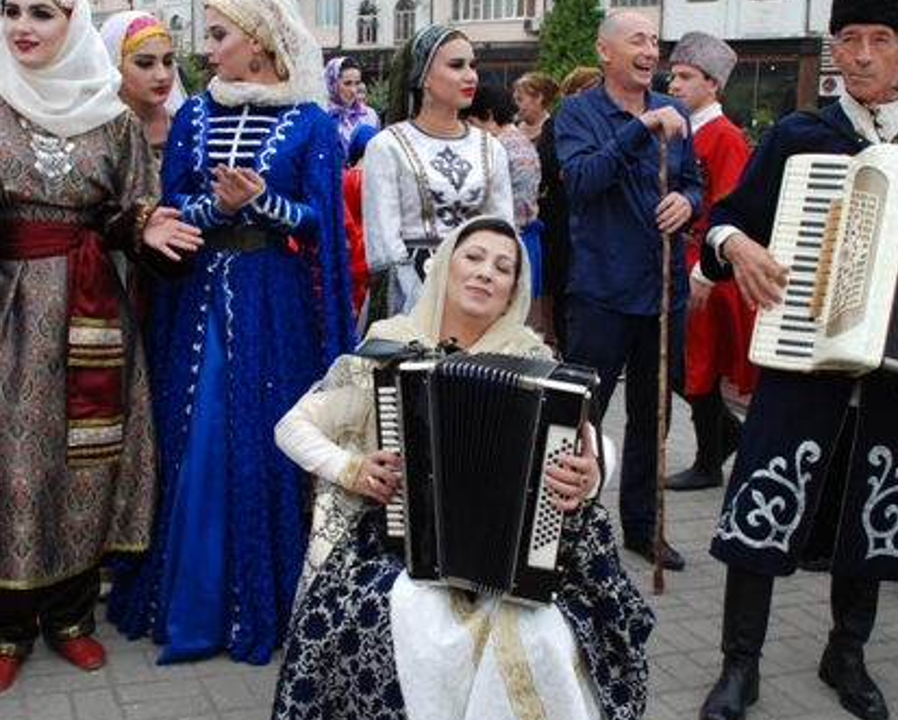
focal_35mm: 48
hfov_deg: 38.8
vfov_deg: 31.5
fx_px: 1277
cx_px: 450
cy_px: 346
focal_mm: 22
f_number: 8
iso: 800
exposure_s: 1/250
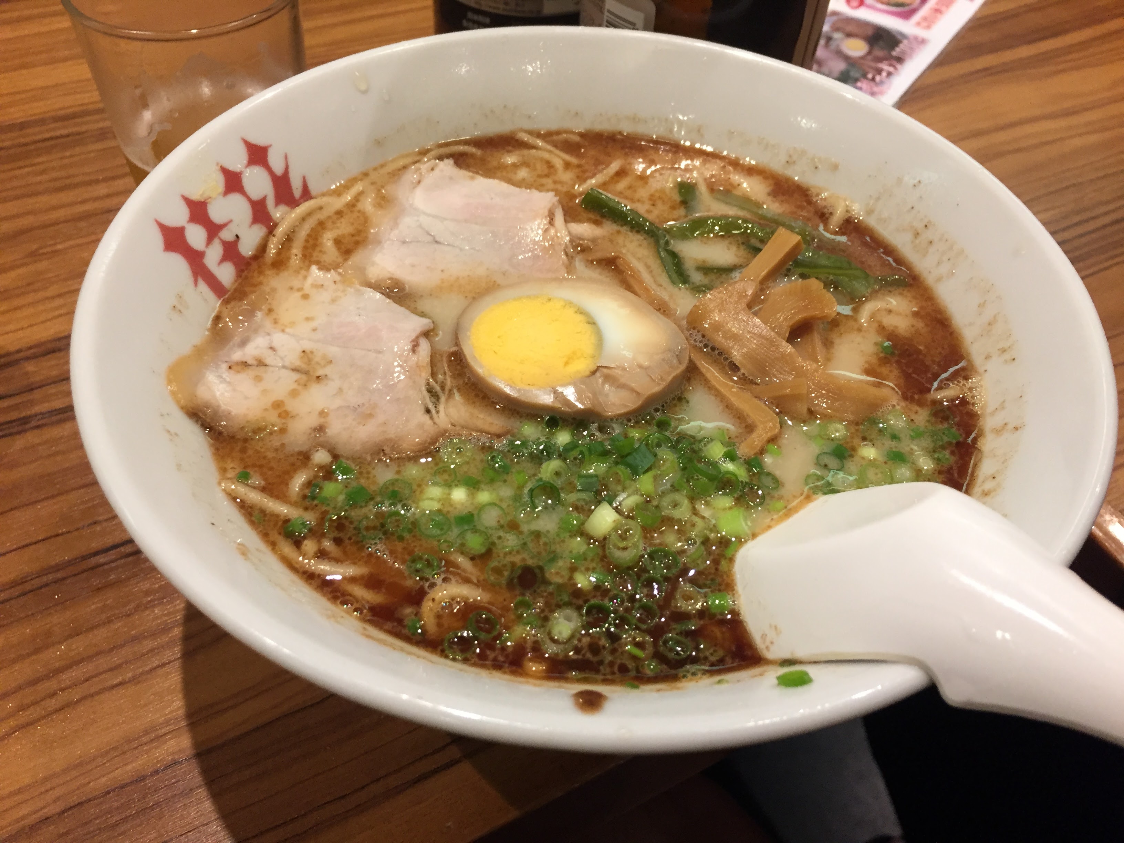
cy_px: 422
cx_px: 562
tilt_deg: -49.5
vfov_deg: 48.2
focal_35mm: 29
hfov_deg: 61.7
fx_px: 942
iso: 50
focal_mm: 4.15
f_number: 2.2
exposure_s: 1/30
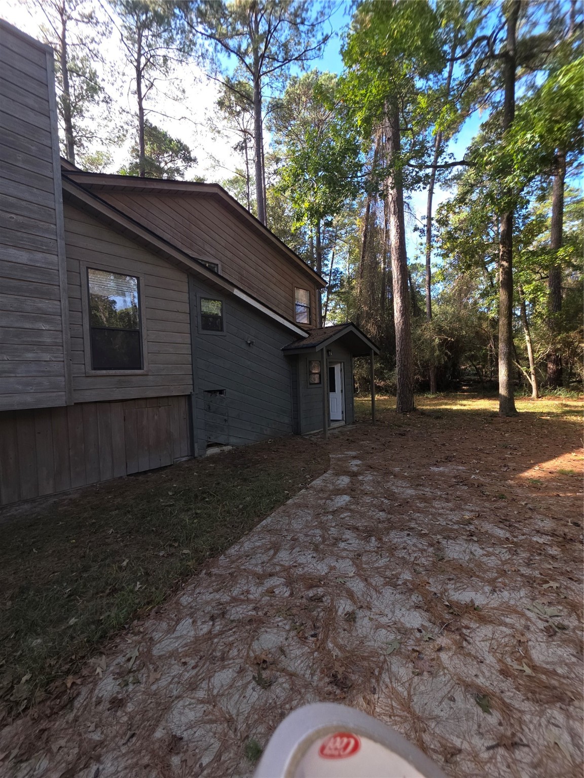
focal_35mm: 13
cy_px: 389
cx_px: 292
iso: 20
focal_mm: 2.2
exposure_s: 1/129
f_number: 1.9
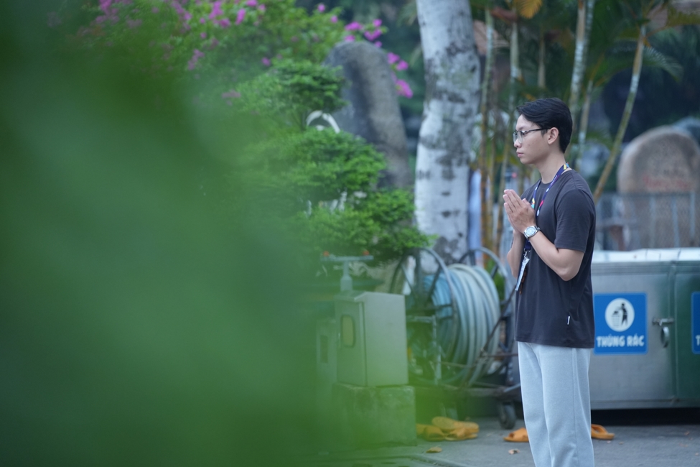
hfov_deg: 13.7
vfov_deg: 9.1
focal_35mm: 150
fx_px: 2916
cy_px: 234
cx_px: 350
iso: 2000
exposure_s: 1/160
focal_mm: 150
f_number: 2.8
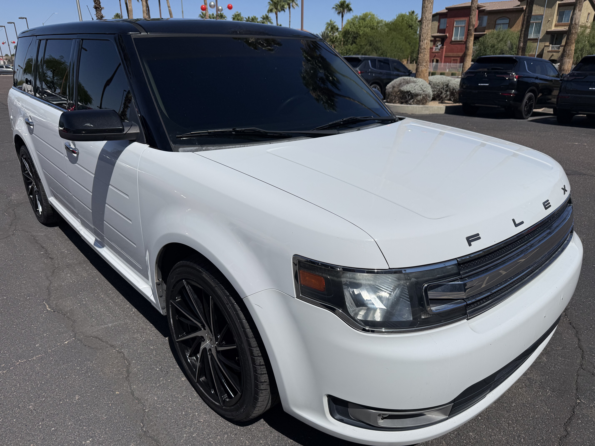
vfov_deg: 56.8
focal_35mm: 24
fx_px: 413
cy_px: 223
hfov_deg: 71.6
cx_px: 298
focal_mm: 6.76
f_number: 1.78
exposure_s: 1/14286
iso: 64
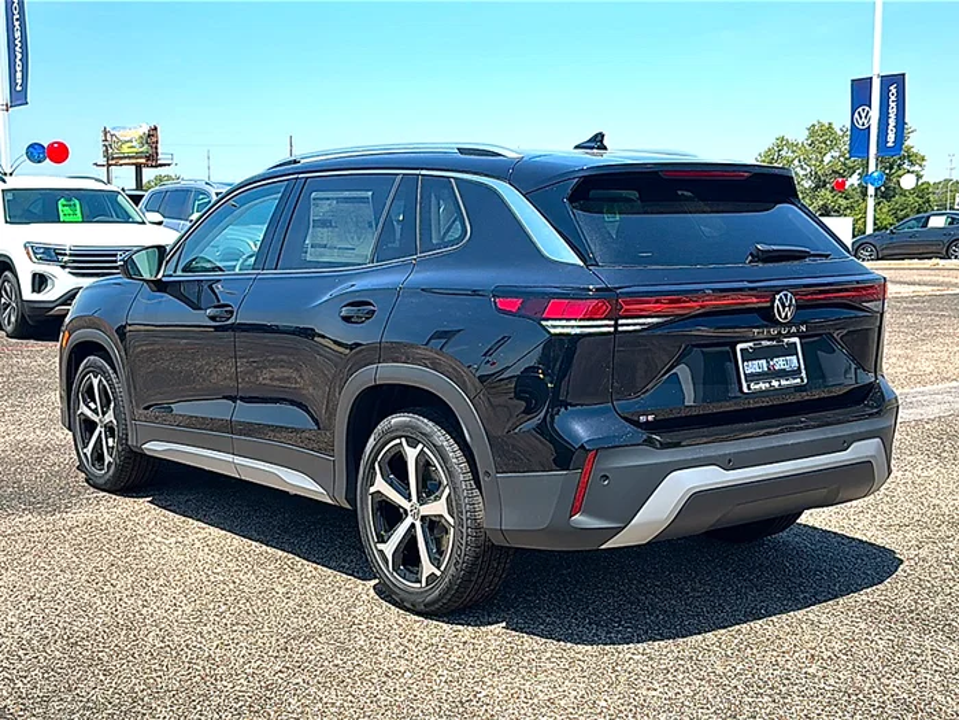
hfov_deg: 47.9
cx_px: 480
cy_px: 360
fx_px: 1080
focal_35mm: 39
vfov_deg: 36.8
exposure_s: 1/3077
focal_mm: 6.86
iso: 80
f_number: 1.78
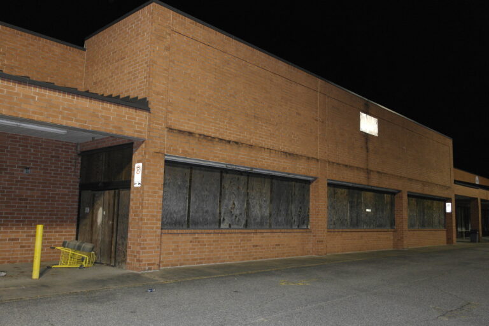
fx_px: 407
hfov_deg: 61.9
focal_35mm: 30
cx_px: 244
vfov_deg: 43.6
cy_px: 163
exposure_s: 1/40
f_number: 3.5
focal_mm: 20
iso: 800
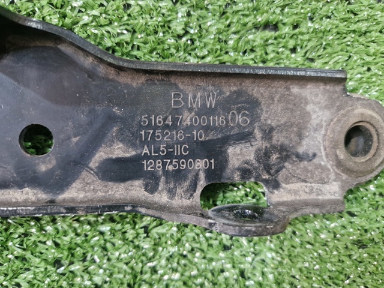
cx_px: 192
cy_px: 144
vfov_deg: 58.9
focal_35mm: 23
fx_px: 255
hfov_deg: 73.9
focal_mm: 5.4
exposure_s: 1/100
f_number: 1.8
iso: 1000
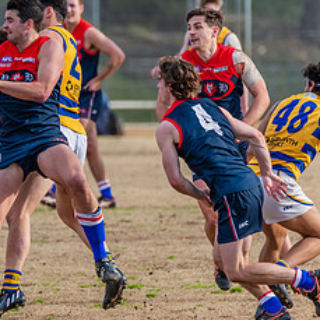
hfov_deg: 1.6
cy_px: 152
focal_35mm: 1081
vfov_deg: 1.6
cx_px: 10
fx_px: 11306
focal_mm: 500
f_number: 6.3
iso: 1000
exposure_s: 1/1600
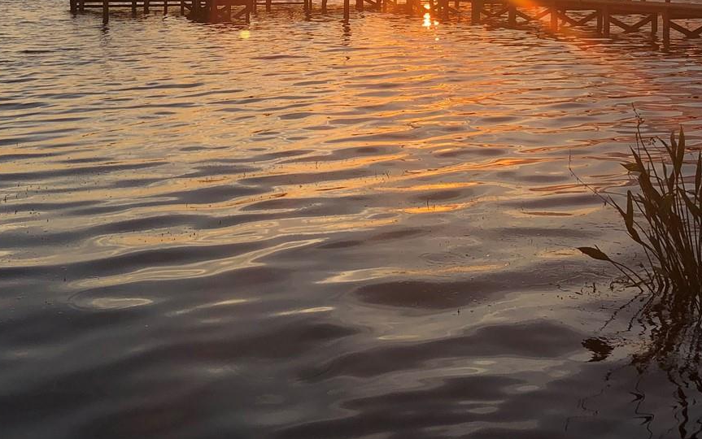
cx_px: 327
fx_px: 1053
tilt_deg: -1.7
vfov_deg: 22.4
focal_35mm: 55
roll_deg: +0.5
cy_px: -27
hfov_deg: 36.9
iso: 20
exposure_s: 1/979
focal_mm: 4
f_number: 1.8
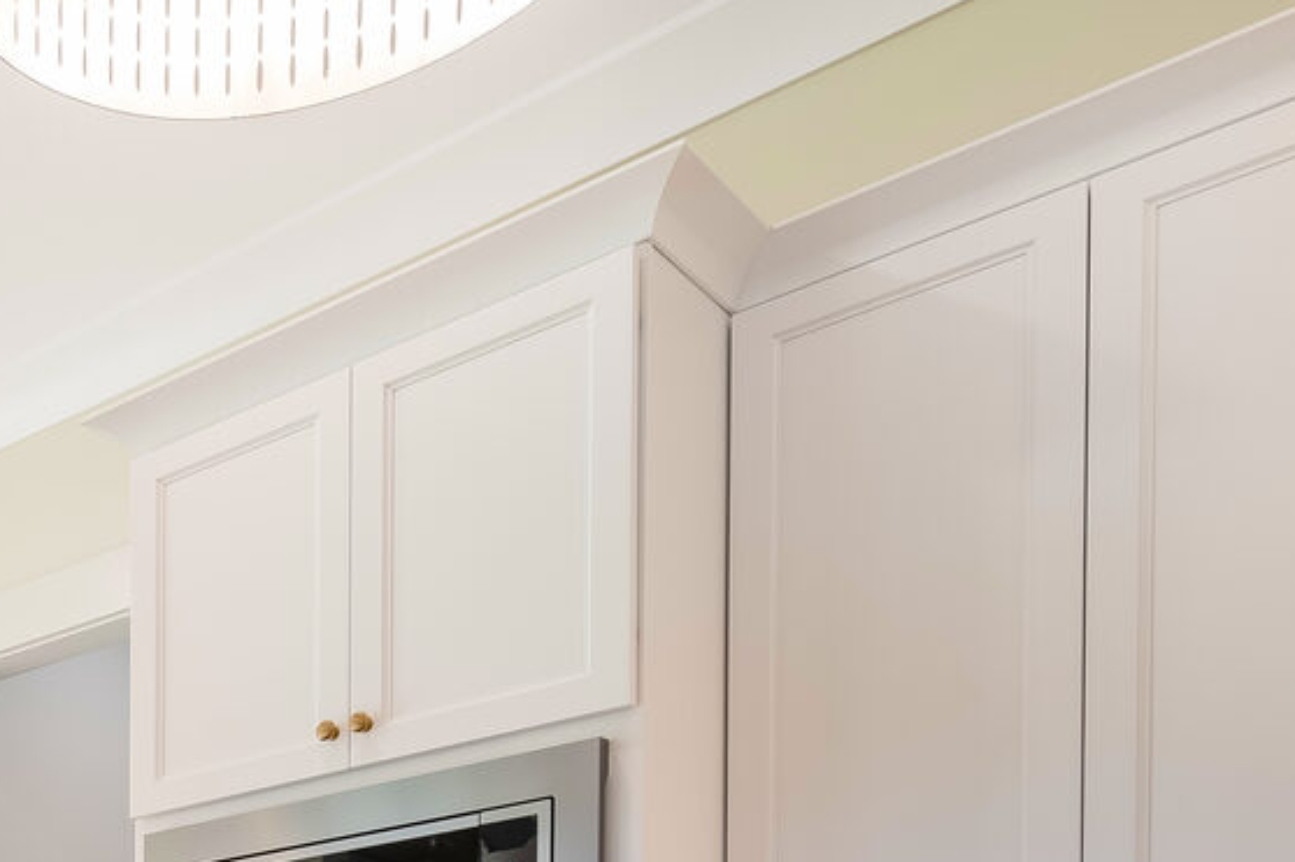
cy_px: 1216
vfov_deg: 24.2
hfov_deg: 33.2
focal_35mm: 46
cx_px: -328
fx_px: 1654
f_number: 5.6
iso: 100
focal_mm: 16
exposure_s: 1/2.5
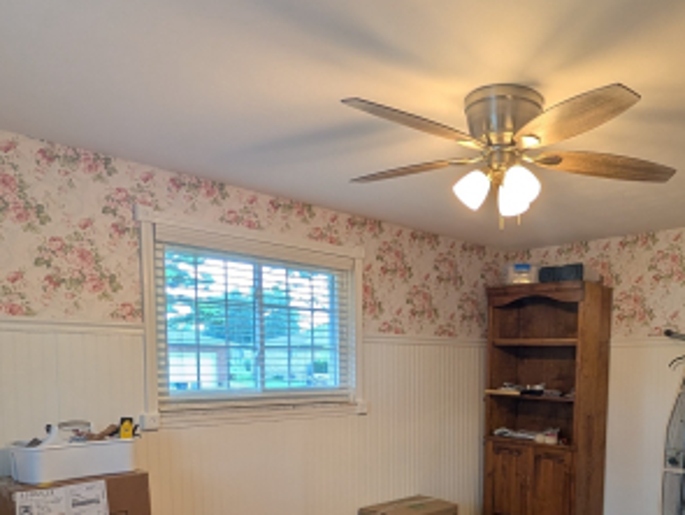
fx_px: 535
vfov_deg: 48.8
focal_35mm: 27
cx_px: 469
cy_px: 404
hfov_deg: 63.2
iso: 51
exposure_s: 1/54.1
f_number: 1.7
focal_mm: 2.02
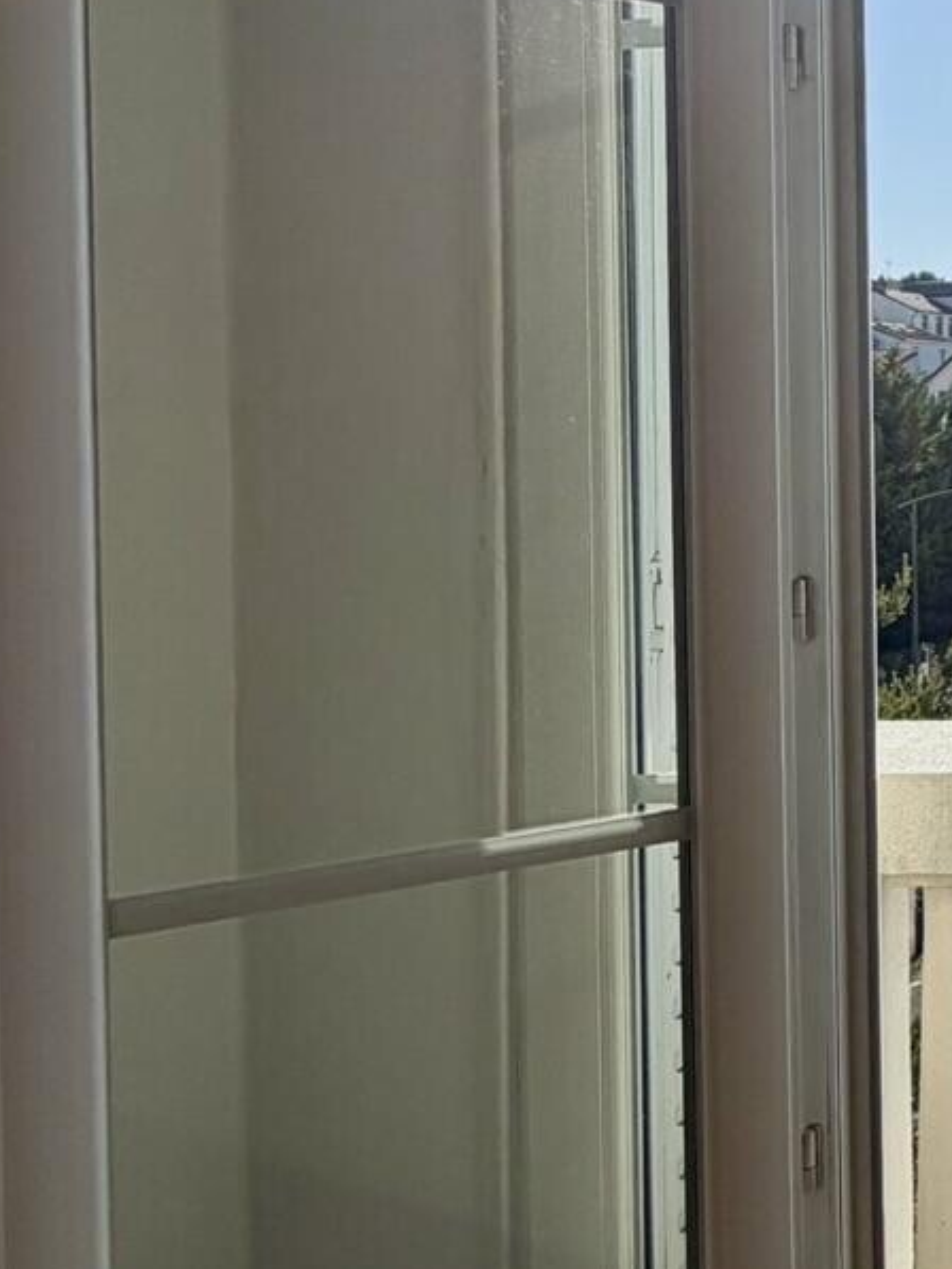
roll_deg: +1.5
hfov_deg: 23.2
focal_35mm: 48
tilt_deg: -0.2
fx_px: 1759
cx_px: 1496
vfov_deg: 39.4
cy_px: 483
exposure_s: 1/1259
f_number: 2.2
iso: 20
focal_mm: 2.22
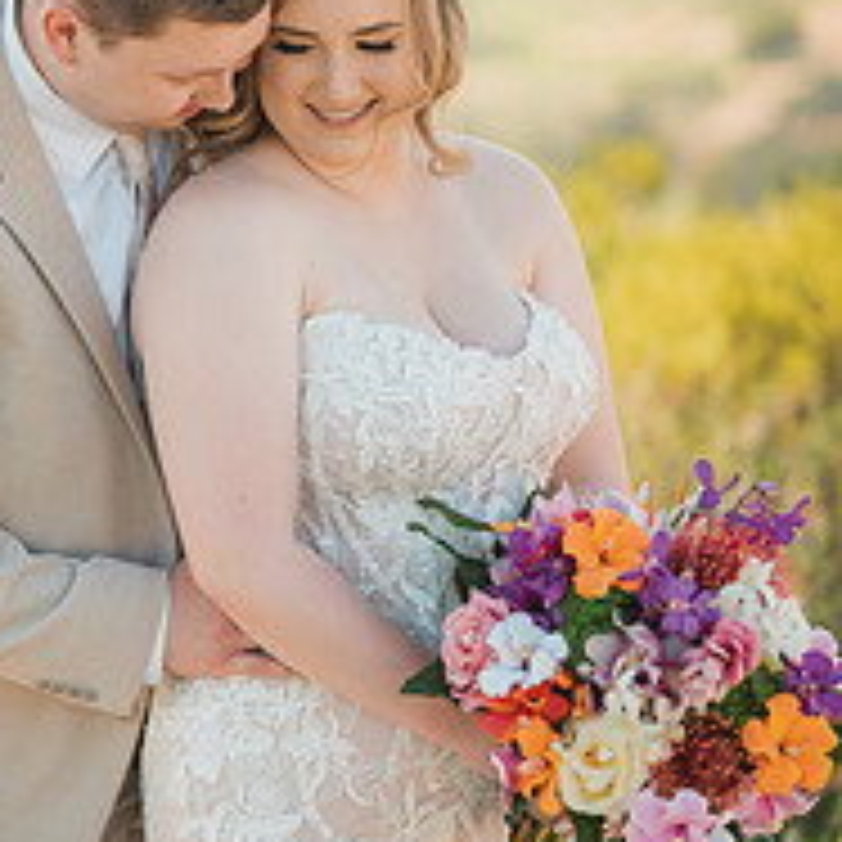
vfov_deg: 17.1
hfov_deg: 16.9
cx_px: 171
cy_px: 446
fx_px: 2807
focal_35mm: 102
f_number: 1.2
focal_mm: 50
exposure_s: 1/1250
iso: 50
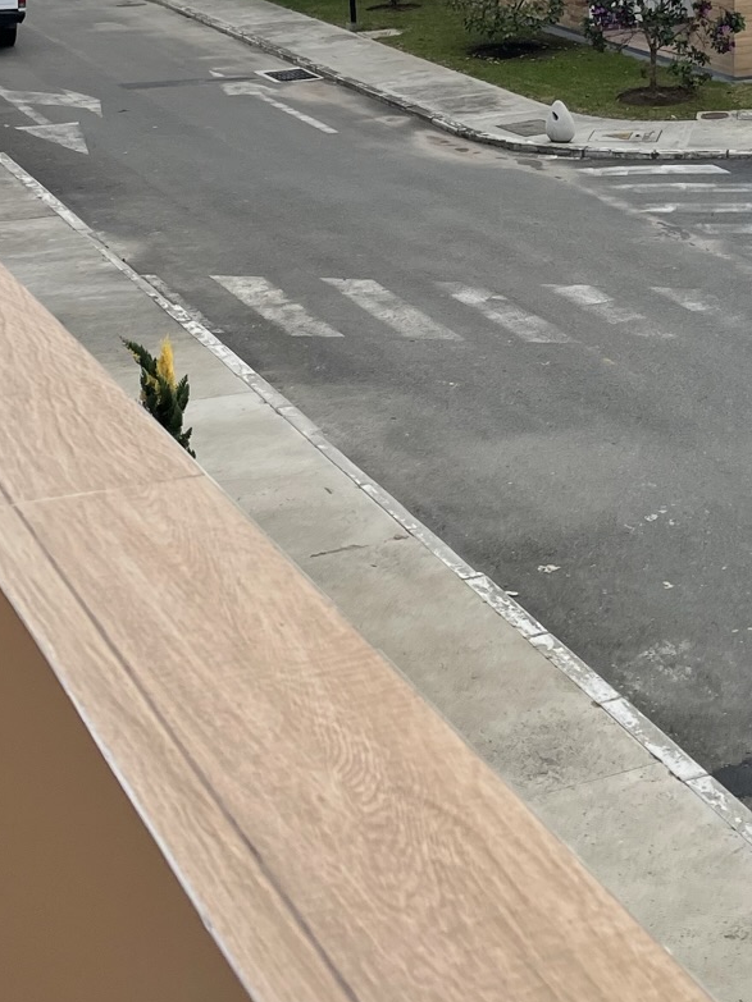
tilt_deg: -10.5
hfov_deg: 21.3
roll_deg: +0.1
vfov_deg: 27.7
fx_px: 1970
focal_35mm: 68
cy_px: 128
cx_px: 629
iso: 32
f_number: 1.6
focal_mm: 4.2
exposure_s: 1/3610
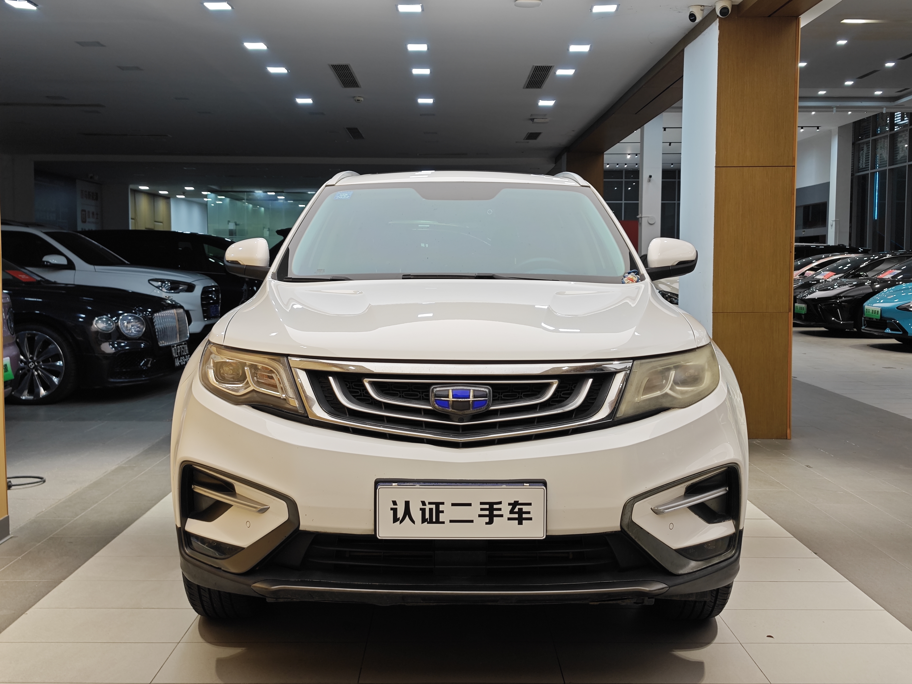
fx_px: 922
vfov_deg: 40.7
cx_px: 456
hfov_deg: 52.6
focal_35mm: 35
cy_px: 342
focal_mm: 8.7
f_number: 1.9
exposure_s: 1/100
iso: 80
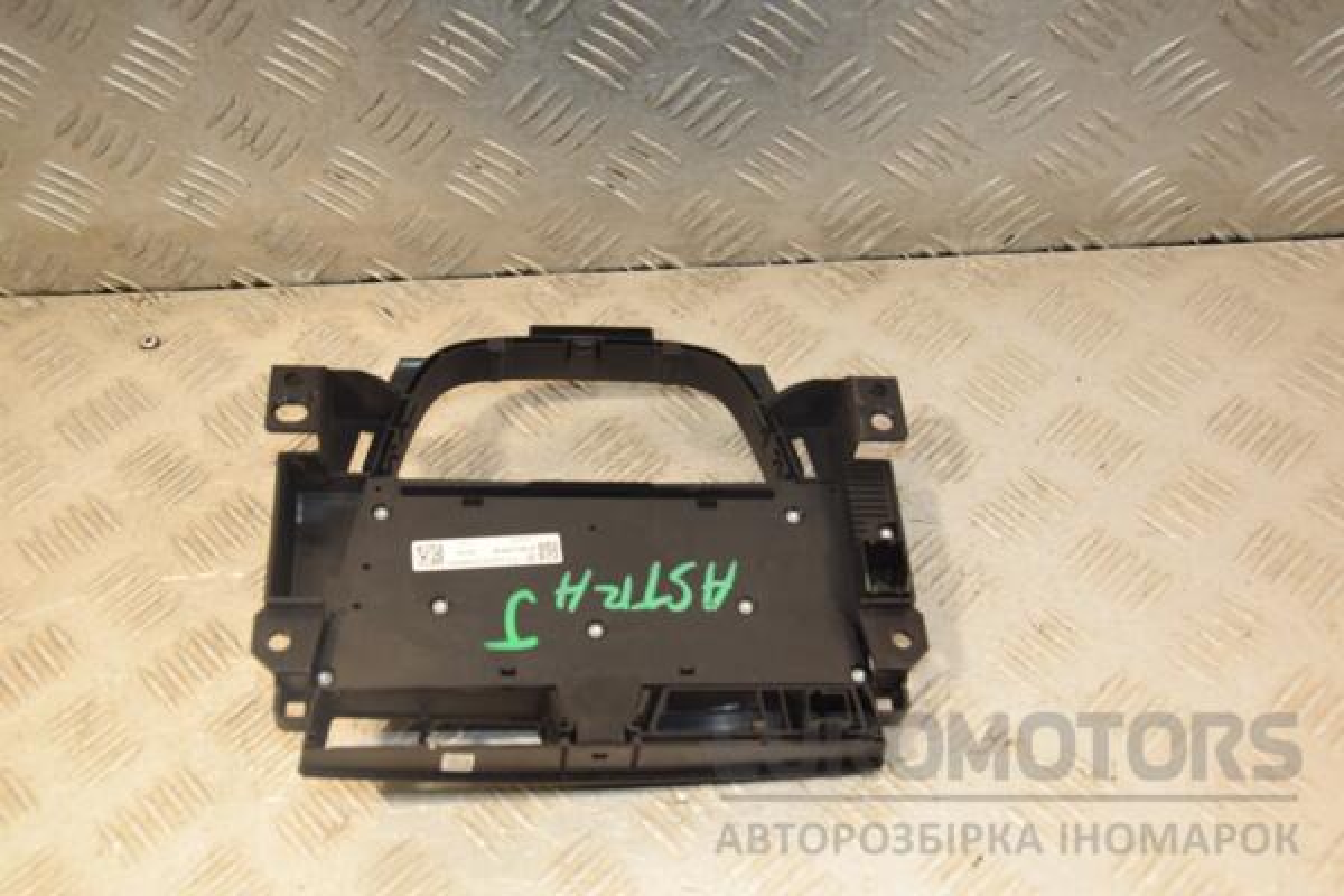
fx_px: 1568
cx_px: 672
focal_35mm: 42
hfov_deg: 46.4
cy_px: 448
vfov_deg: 31.9
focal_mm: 28
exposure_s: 1/200
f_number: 5.6
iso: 800
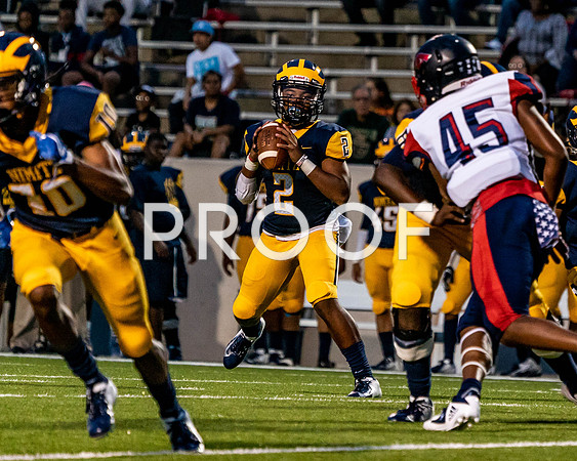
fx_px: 8763
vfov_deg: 3.0
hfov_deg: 3.8
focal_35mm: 513
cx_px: 418
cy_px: 155
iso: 6400
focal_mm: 315
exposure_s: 1/1500
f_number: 5.6
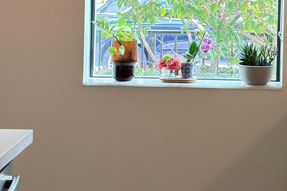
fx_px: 694
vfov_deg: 15.4
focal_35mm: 87
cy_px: -11
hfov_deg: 23.0
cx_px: 241
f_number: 1.78
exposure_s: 1/97
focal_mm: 6.76
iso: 250
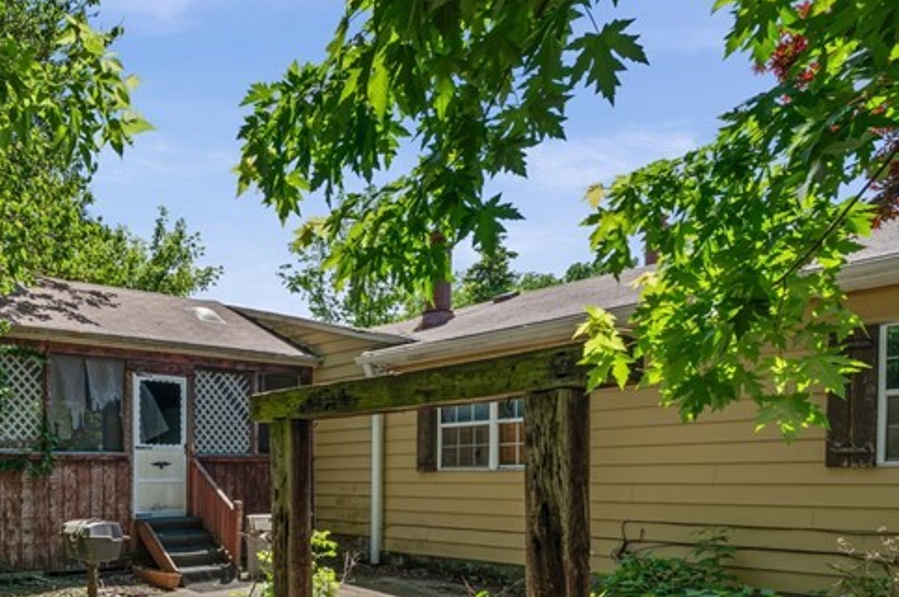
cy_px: 505
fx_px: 674
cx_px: 108
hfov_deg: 58.7
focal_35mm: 27
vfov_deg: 44.7
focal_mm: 12
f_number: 8
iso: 250
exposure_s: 1/125
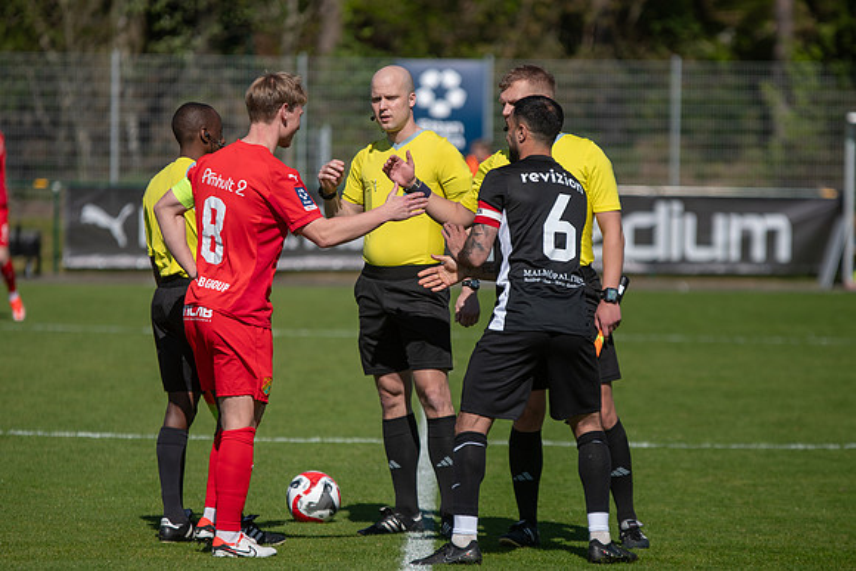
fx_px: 6418
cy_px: 286
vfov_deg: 5.1
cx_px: 428
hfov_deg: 7.6
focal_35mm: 270
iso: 110
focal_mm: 175
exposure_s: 1/2000
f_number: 3.2
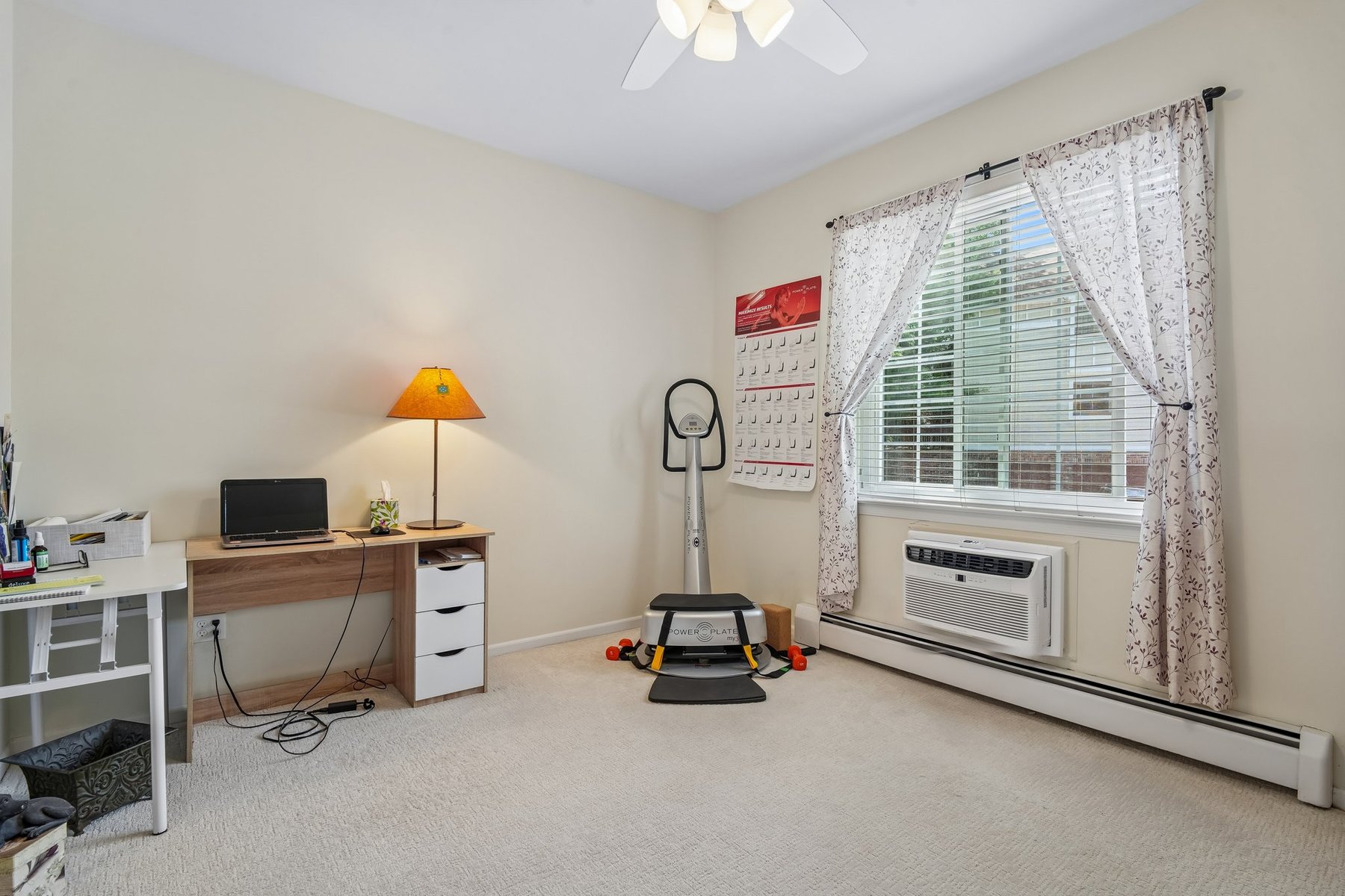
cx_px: 672
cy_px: 448
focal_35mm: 16
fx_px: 598
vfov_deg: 73.7
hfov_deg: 96.7
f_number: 8
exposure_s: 1/15
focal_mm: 16
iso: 400
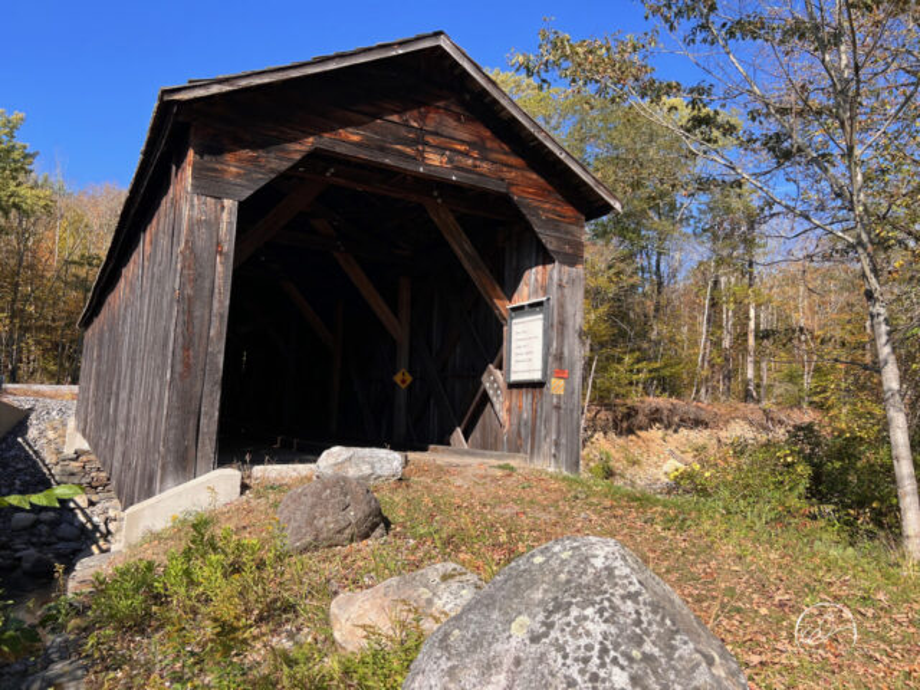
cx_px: 460
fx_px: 691
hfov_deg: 67.3
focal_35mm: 26
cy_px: 345
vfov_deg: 53.1
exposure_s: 1/1838
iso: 50
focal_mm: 5.7
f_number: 1.5
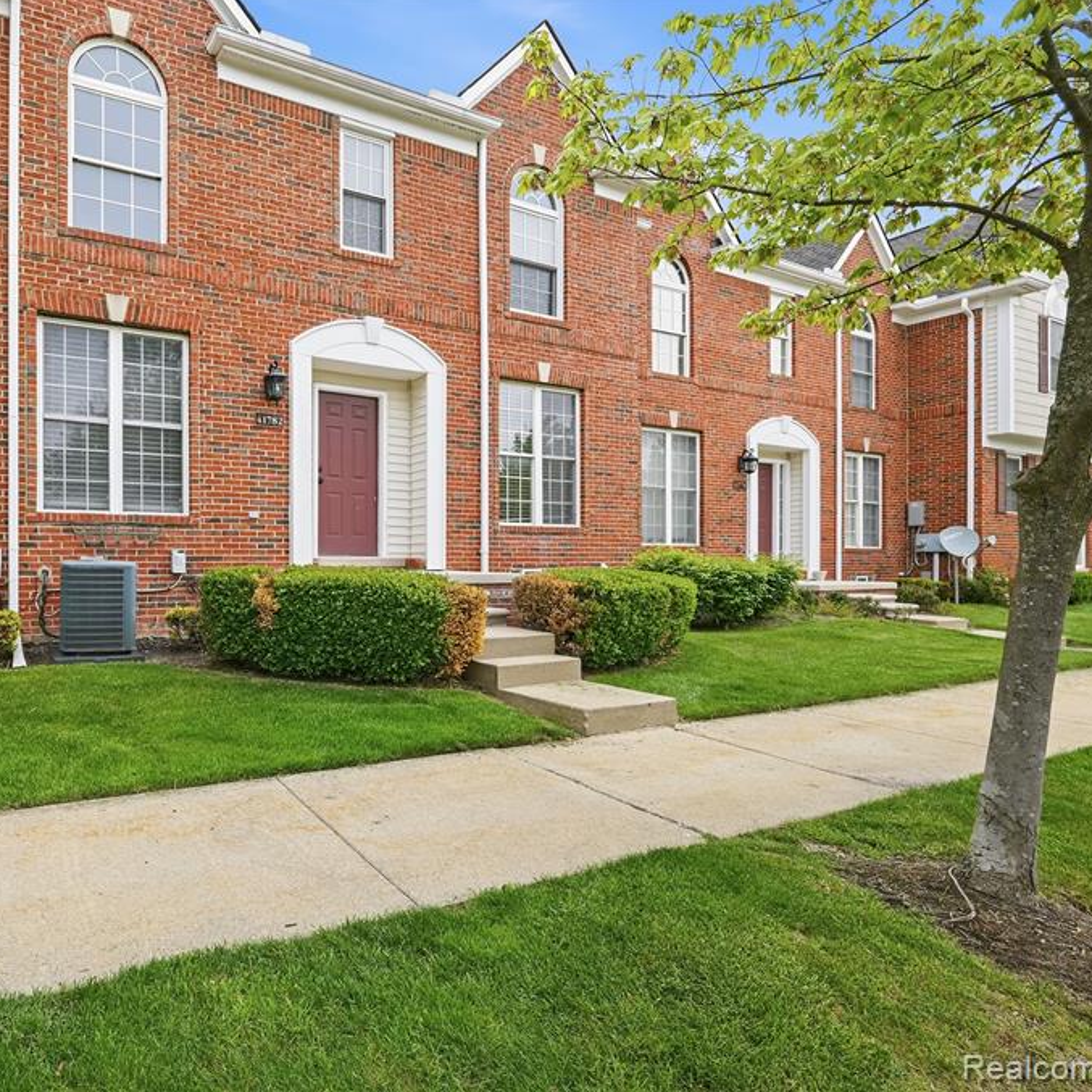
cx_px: 300
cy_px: 544
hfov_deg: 76.0
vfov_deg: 80.7
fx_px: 642
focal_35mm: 18
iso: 100
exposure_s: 1/160
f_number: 5
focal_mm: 14
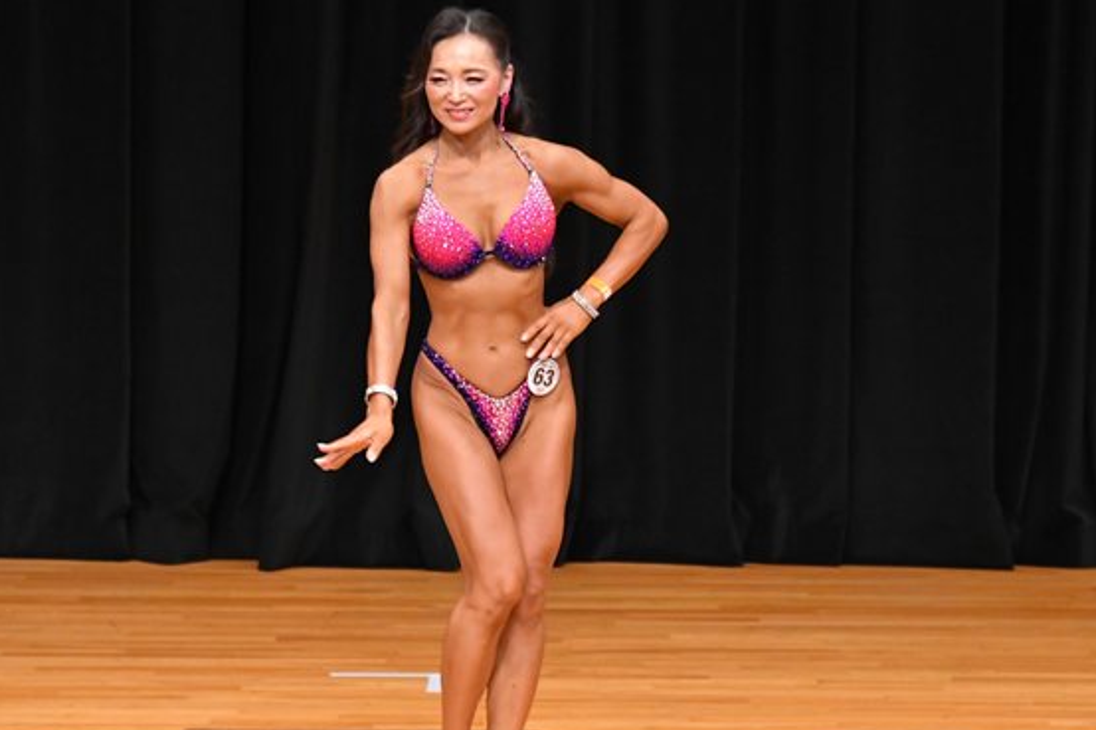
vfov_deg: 3.6
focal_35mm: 378
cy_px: 441
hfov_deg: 5.5
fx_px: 11504
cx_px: 503
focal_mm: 180
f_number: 5.6
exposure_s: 1/400
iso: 4000
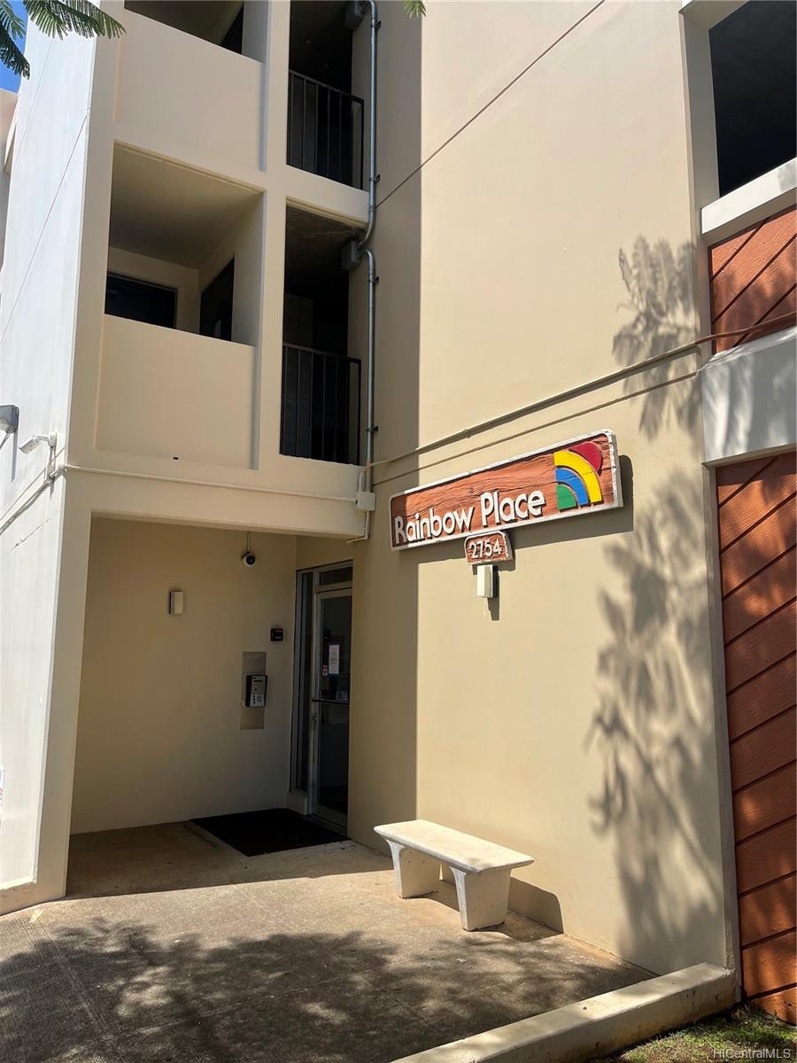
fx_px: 798
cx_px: 398
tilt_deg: +10.6
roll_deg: -0.2
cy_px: 532
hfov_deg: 53.1
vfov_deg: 67.3
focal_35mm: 26
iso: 32
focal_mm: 5.1
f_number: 1.6
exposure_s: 1/4049
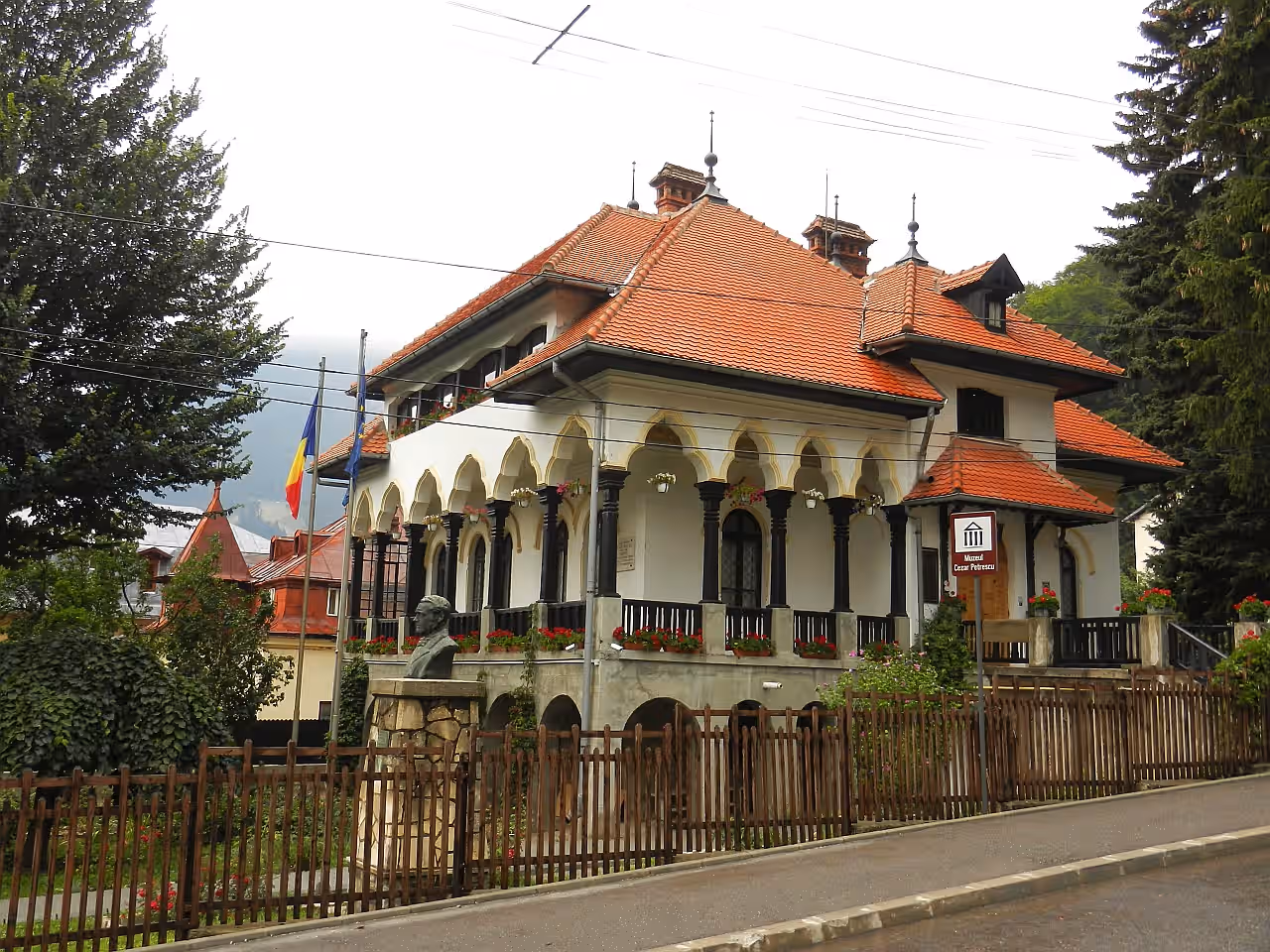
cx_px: 635
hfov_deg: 55.4
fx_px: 1211
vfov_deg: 42.9
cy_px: 476
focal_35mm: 33
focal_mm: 5.9
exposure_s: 1/400
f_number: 3.8
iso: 160
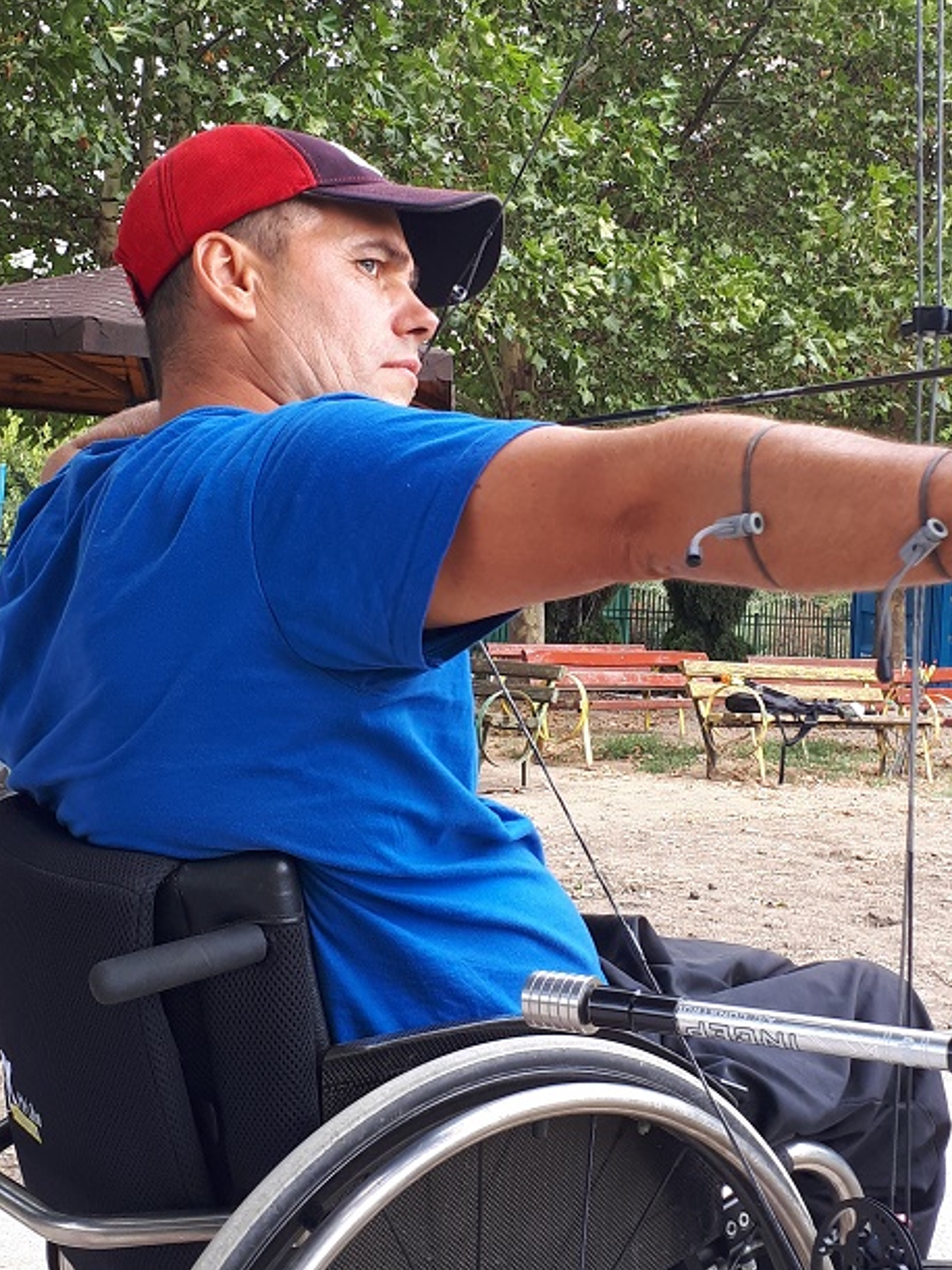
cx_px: 592
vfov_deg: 36.1
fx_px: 1944
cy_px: 563
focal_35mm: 53
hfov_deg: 27.4
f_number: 1.9
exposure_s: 1/135
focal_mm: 3.6
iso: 40
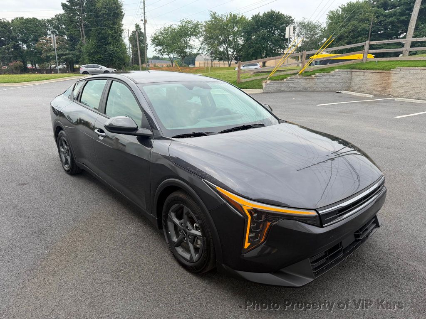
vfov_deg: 56.8
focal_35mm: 24
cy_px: 160
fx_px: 295
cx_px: 213
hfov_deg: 71.6
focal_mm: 6.76
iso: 80
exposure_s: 1/2000
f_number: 1.78
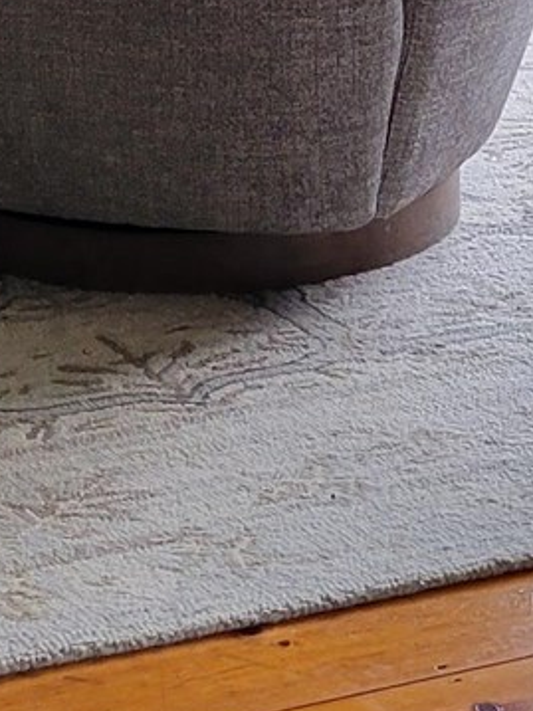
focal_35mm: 167
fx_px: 3431
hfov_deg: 8.8
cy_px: -216
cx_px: -30
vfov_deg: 11.5
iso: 125
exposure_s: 1/120
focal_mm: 5.4
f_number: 1.8
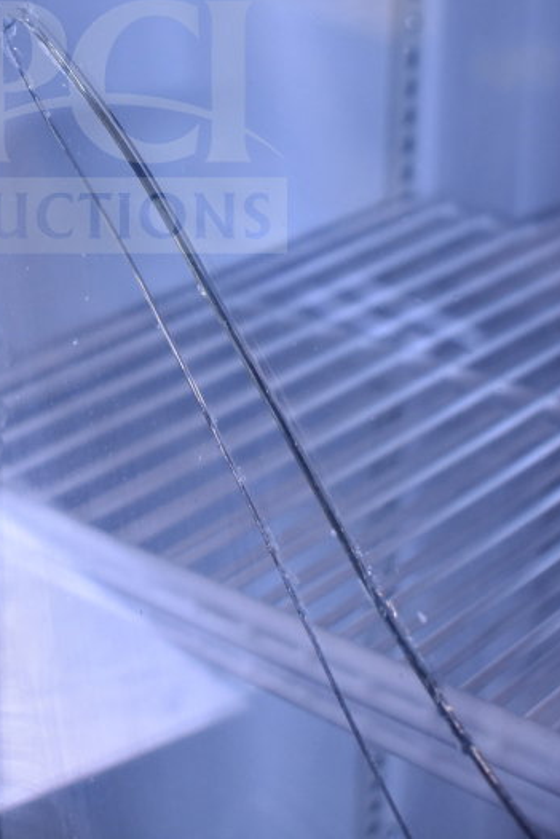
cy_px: 127
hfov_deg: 16.8
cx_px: 107
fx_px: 1886
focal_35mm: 81
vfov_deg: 24.5
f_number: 4.2
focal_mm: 31
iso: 1250
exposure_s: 1/50
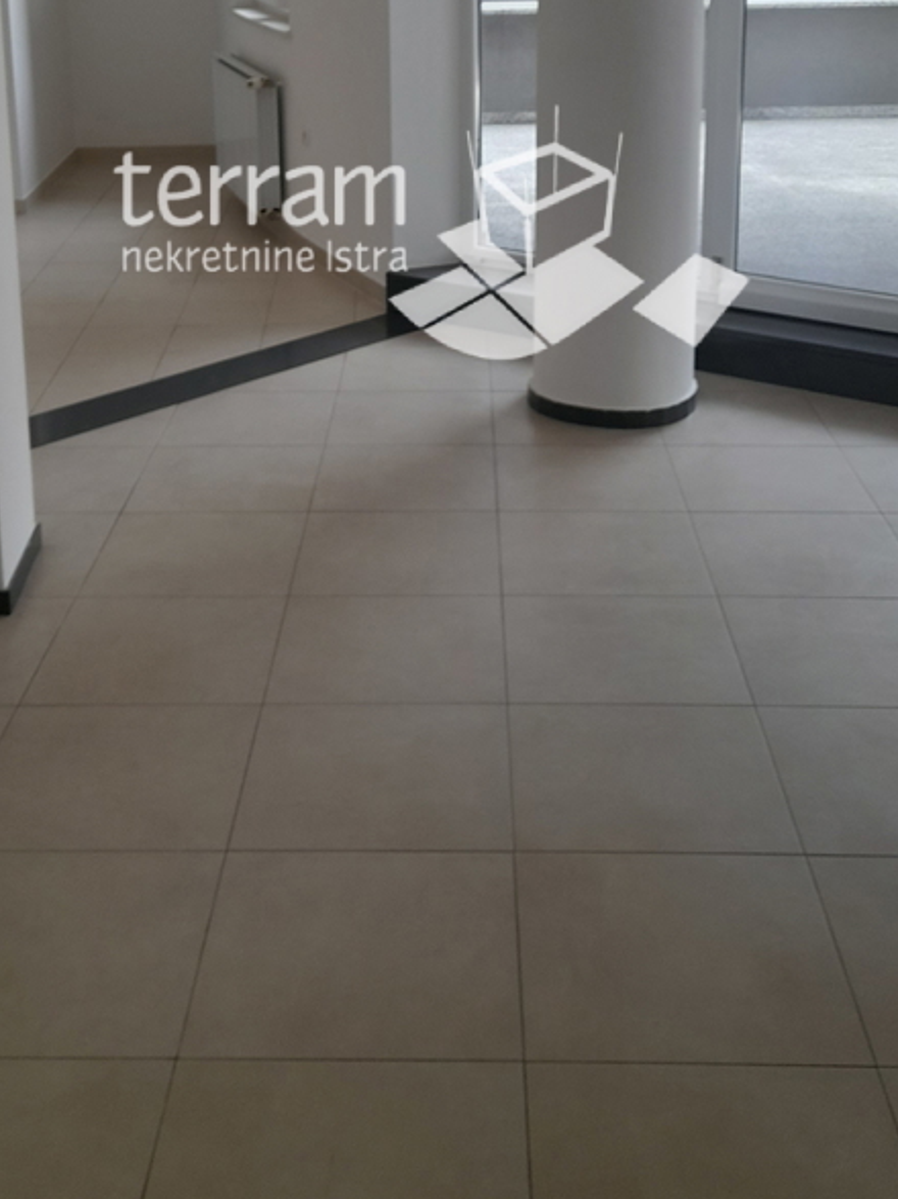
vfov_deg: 39.6
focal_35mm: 46
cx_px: 431
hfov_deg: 31.5
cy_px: 235
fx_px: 1592
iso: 32
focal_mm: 4.6
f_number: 2
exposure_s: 1/50
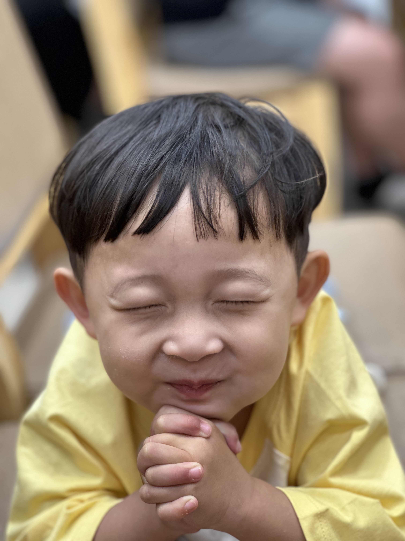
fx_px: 1201
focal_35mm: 77
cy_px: 270
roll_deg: +4.8
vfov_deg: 25.3
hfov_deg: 19.1
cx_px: 202
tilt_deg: -17.3
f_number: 2.8
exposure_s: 1/60
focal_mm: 9
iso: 125
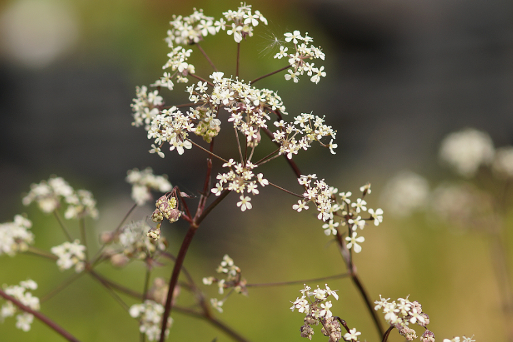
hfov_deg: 8.6
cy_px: 213
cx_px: 168
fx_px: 3405
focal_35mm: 239
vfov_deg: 5.7
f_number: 4
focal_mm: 100
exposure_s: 1/640
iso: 100
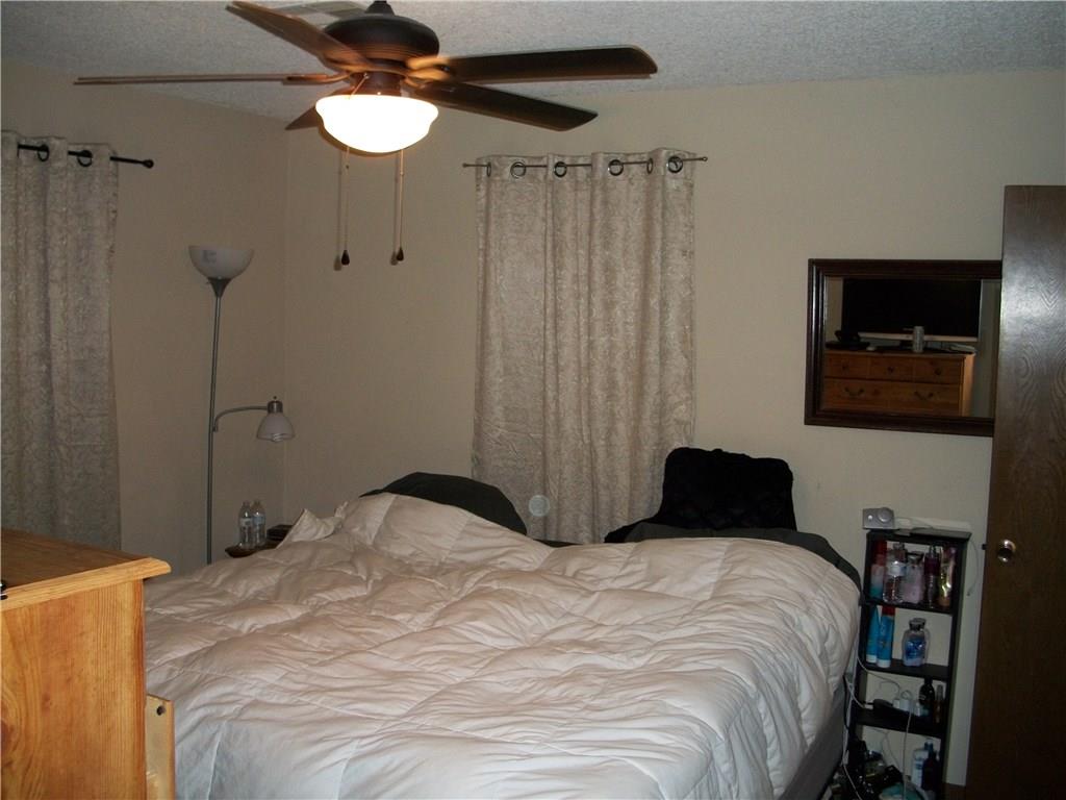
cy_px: 400
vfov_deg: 40.7
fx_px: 1078
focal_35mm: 35
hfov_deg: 52.6
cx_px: 533
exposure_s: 1/30
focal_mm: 6.3
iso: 160
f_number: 3.1
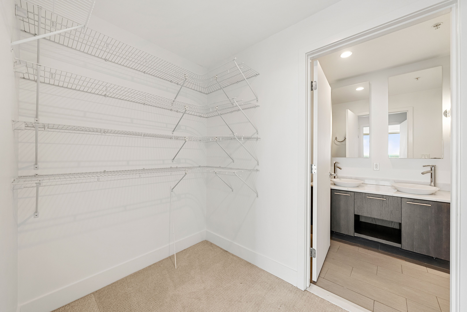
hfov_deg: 108.3
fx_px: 169
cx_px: 234
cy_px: 156
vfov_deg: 85.5
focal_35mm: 13
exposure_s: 1/13
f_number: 8
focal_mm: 13
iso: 800
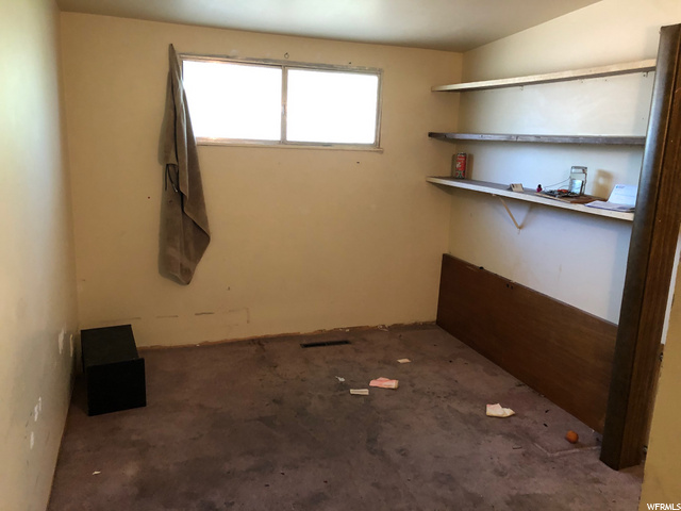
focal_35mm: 28
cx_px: 340
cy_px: 256
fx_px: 551
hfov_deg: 63.4
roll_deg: -1.6
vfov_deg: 49.7
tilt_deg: -10.8
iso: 100
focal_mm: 4
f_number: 1.8
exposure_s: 1/15
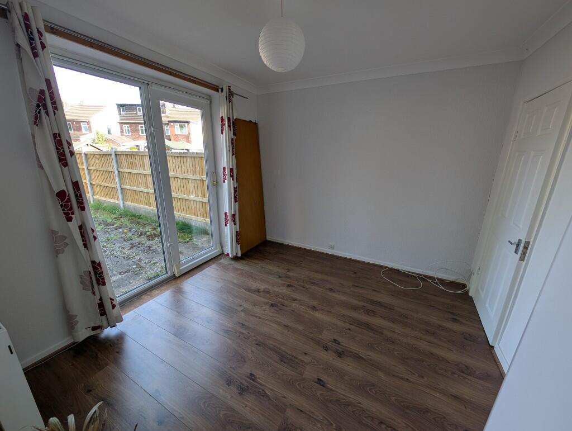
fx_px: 199
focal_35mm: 12
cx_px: 286
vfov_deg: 94.6
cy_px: 216
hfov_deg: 110.5
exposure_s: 1/121
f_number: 1.95
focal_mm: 2.23
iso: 48
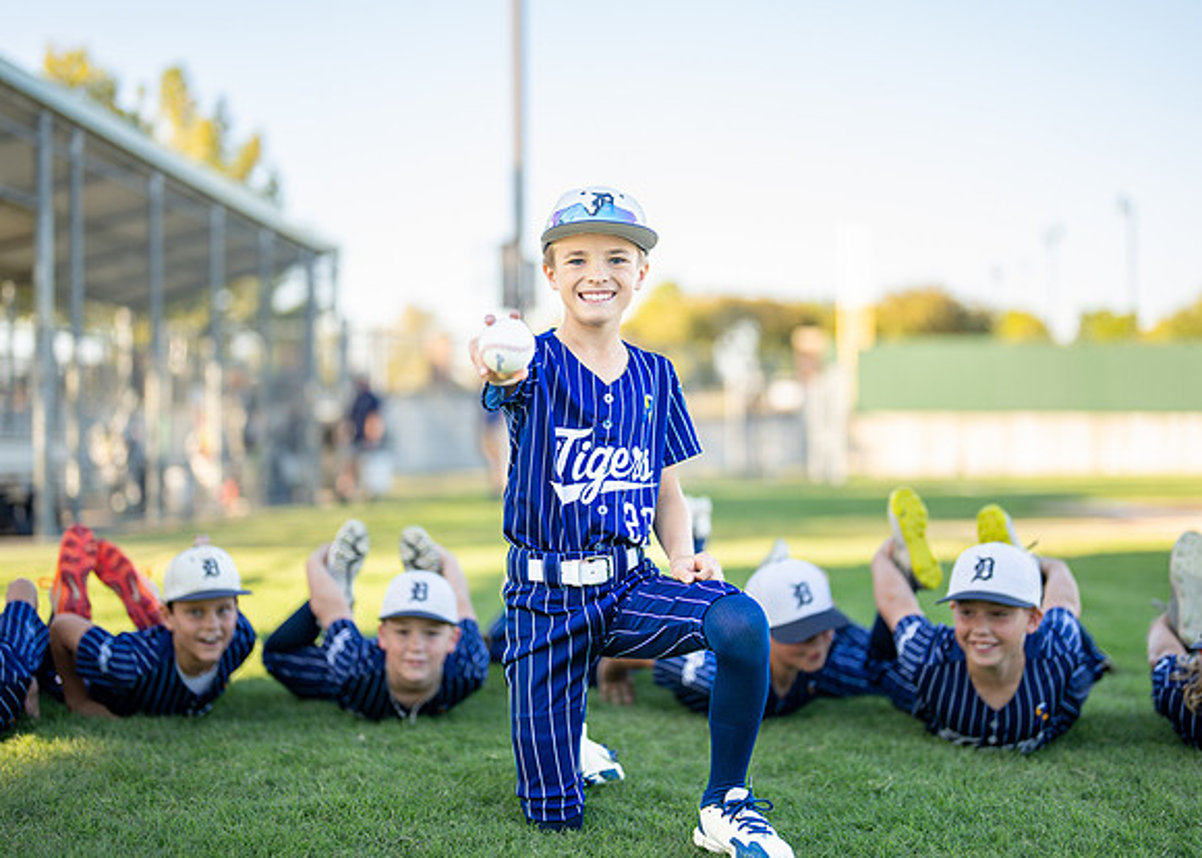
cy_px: 395
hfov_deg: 34.2
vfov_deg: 24.8
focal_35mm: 57
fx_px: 1953
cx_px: 599
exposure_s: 1/1250
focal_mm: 50
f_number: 1.2
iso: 100
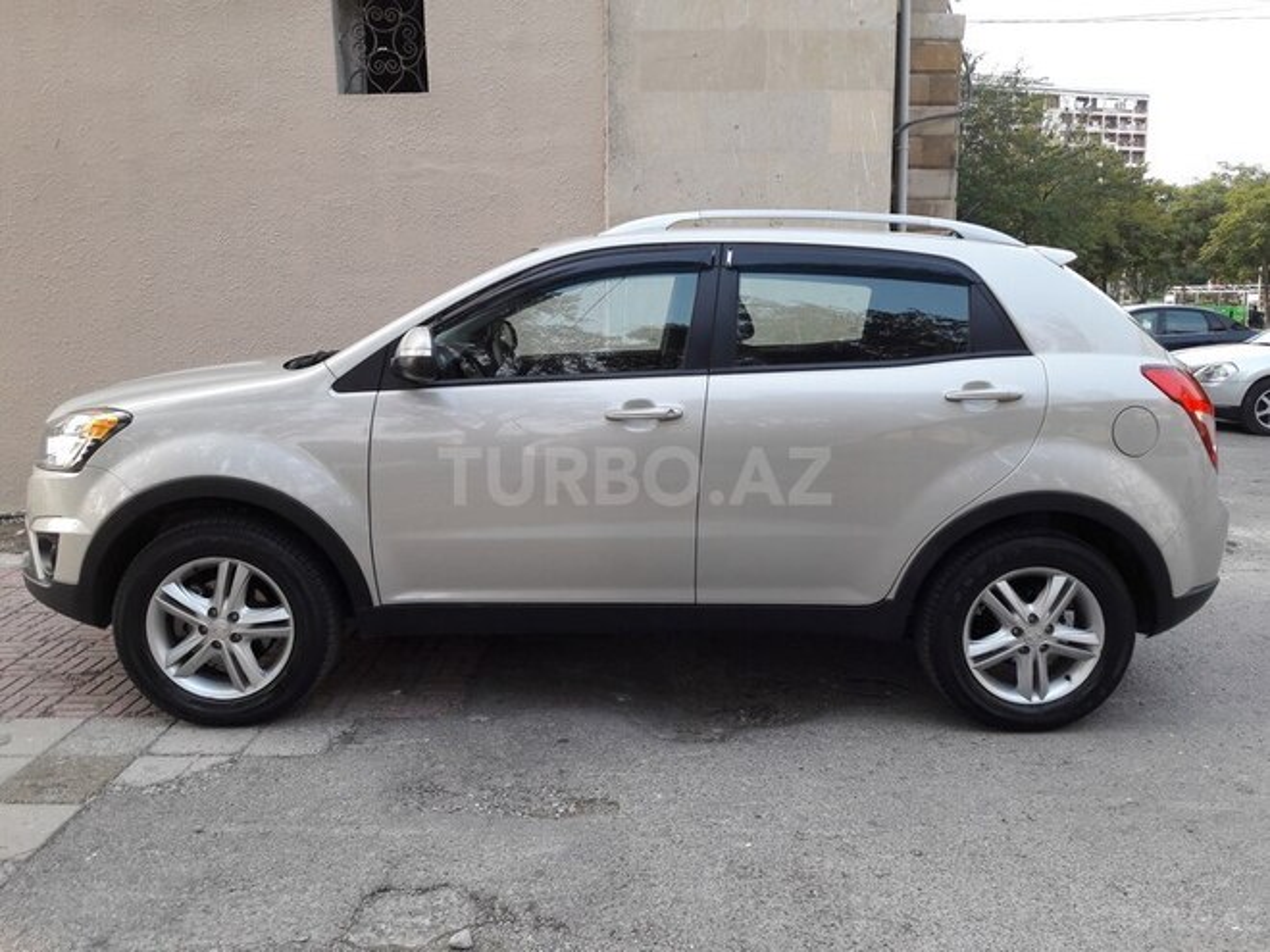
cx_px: 635
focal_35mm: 28
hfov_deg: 63.4
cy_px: 476
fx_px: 1027
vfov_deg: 49.7
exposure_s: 1/185
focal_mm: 3.7
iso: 40
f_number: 1.9
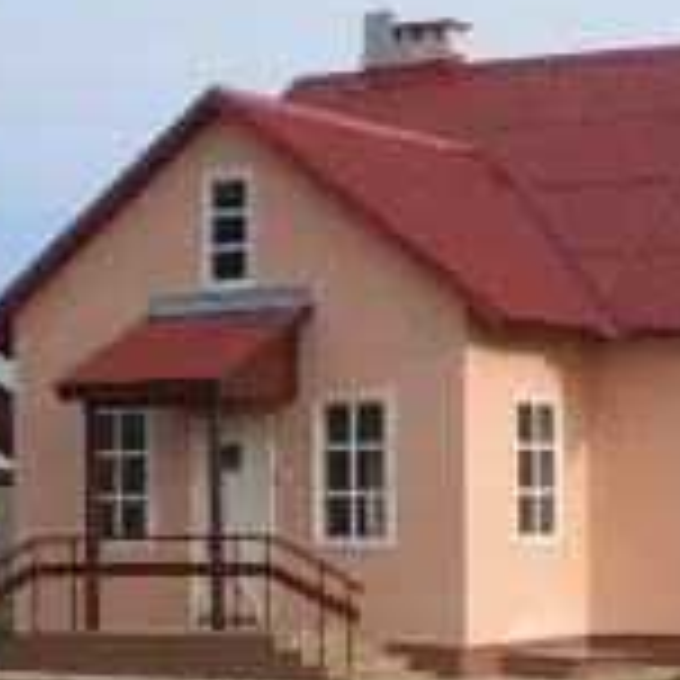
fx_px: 2511
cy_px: 342
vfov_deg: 15.4
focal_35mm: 113
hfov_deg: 14.9
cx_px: 797
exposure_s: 1/80
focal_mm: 5.7
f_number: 8.6
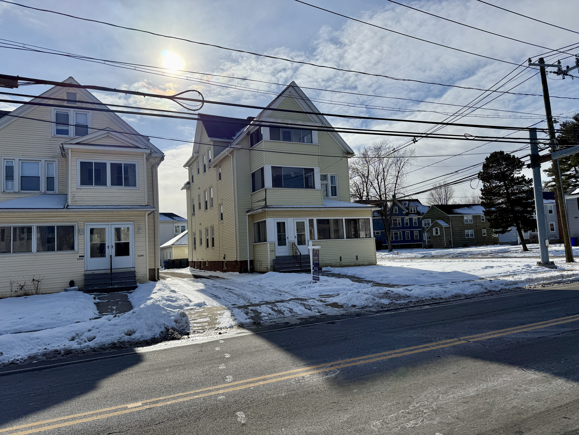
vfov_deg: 56.8
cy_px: 218
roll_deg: +3.4
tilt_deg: +5.5
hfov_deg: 71.6
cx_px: 290
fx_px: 401
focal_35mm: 24
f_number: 1.78
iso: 64
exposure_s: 1/14286
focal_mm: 6.76
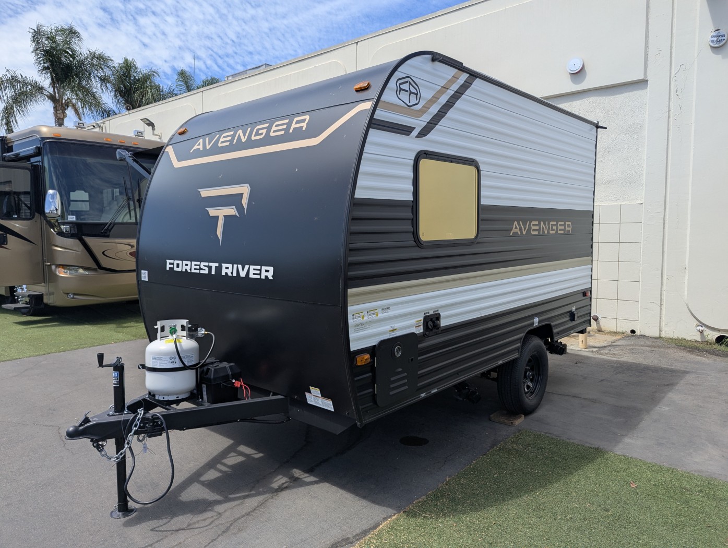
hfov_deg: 71.5
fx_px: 505
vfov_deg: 56.9
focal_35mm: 24
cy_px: 274
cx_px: 364
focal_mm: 6.81
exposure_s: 1/2137
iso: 47
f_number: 1.85
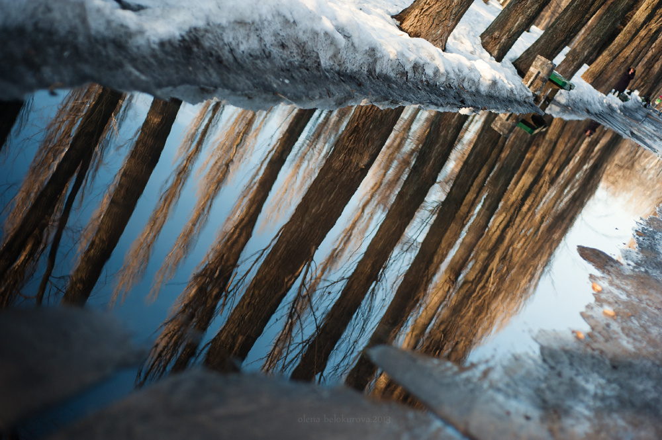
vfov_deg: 26.9
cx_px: 331
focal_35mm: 50
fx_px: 919
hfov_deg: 39.6
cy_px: 220
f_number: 2.8
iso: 400
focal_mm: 50
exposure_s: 1/2000
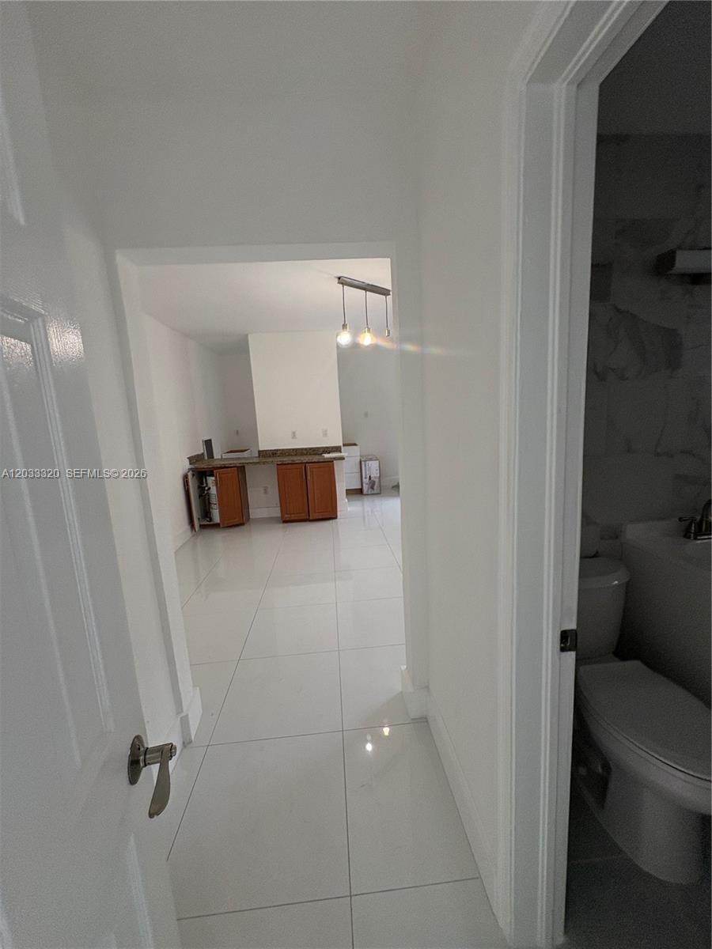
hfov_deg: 85.7
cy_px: 474
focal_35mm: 14
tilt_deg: -10.7
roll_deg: +2.8
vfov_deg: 102.1
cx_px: 356
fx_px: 384
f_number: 2.2
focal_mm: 2.22
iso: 125
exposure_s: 1/99
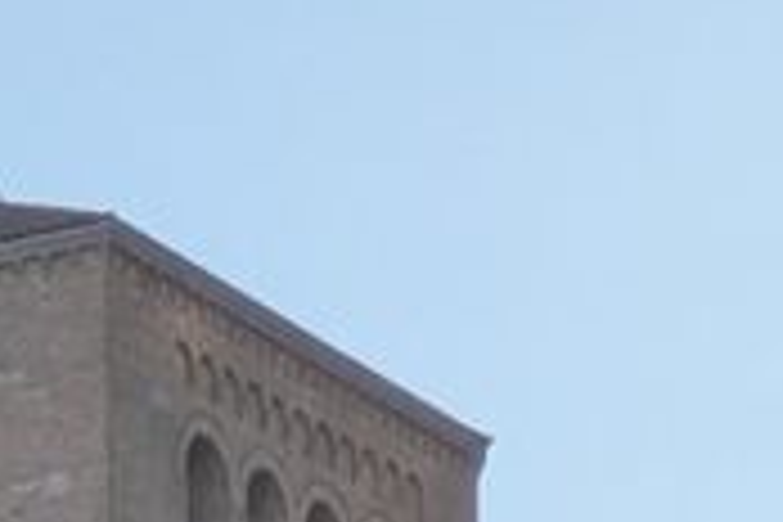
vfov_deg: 3.7
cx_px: -549
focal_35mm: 365
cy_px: 1613
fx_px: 7938
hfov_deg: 5.6
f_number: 1.89
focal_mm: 5.43
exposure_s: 1/1669
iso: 51
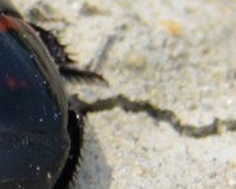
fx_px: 15750
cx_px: -12
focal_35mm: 2255
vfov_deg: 0.7
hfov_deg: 0.9
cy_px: 101
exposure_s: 1/250
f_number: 8
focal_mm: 300
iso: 100
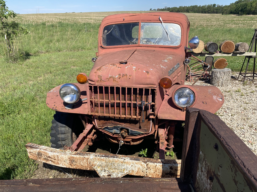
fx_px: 193
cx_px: 128
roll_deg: +1.1
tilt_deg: -20.0
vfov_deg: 53.1
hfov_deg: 67.3
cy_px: 96
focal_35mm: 26
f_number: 1.8
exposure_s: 1/2358
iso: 32
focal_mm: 4.25
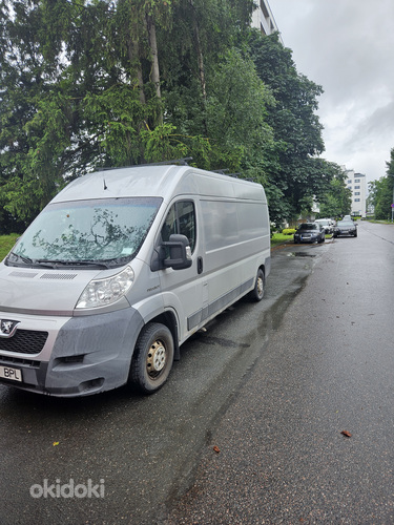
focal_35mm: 23
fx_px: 349
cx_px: 197
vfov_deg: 73.9
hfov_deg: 58.9
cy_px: 262
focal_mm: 5.4
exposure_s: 1/367
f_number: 1.8
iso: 25
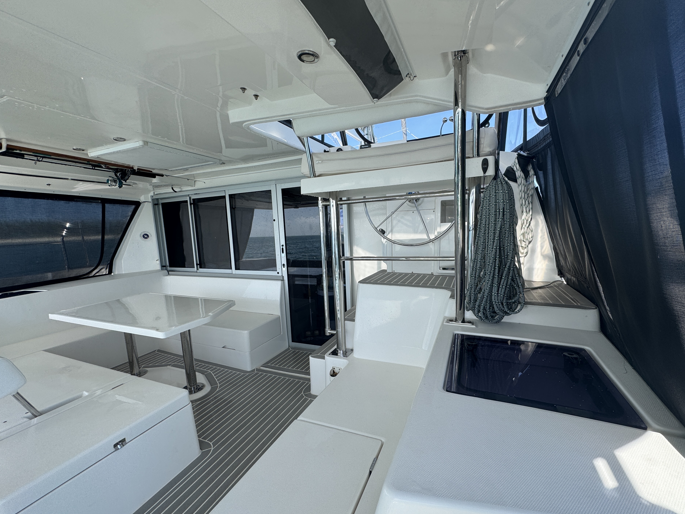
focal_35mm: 15
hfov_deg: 98.2
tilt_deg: -9.8
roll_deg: +2.2
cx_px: 351
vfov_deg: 81.7
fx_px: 297
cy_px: 272
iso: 40
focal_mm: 2.22
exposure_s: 1/741
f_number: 2.2
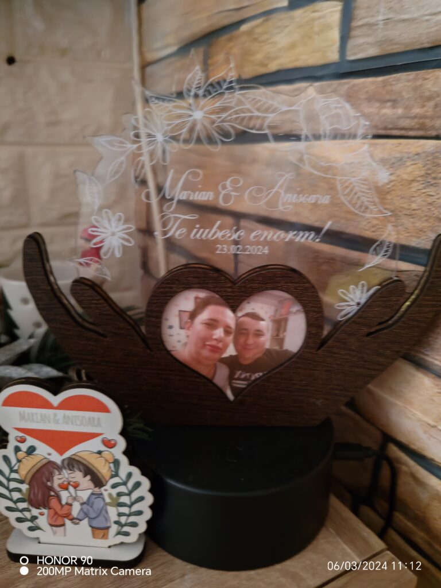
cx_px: 220
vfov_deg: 65.3
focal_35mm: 27
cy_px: 294
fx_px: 459
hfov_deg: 51.4
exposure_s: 1/16
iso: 12800
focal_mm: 6.12
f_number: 1.9
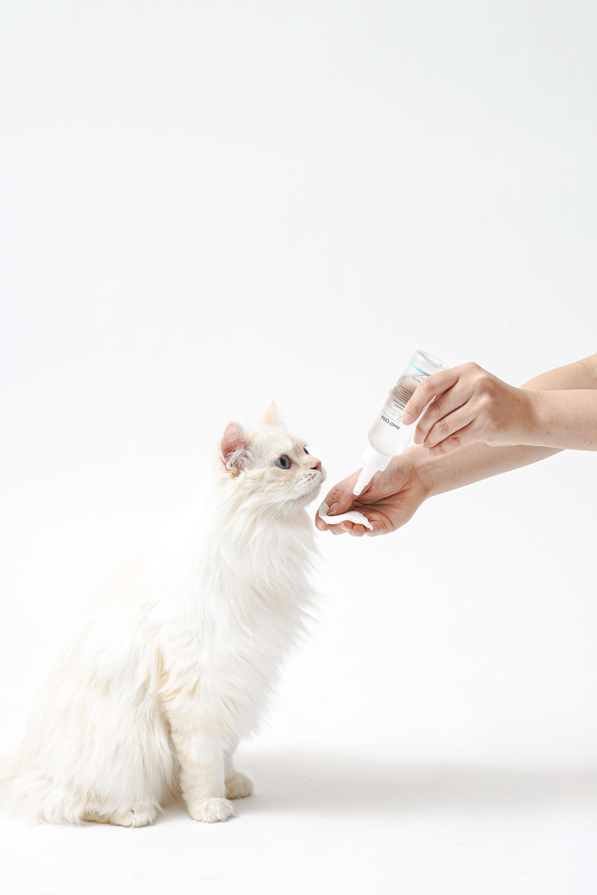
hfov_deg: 21.6
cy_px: 448
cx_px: 298
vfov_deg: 31.9
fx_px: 1567
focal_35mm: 63
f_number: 11
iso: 160
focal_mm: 42
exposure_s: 1/125
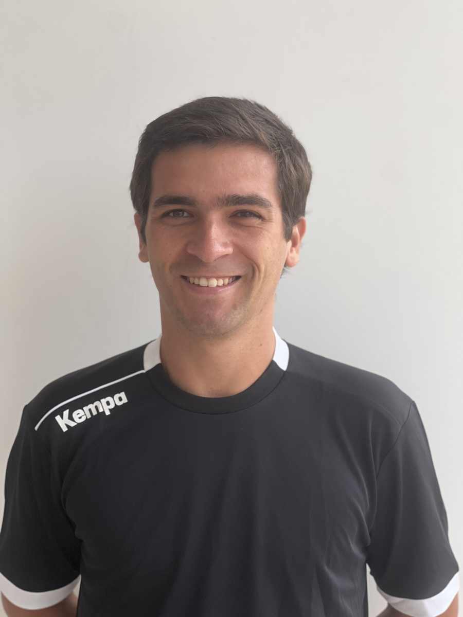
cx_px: 232
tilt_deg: -0.3
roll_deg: +1.4
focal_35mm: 77
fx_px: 1373
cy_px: 308
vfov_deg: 25.3
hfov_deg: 19.1
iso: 125
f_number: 2.8
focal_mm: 9
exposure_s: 1/121
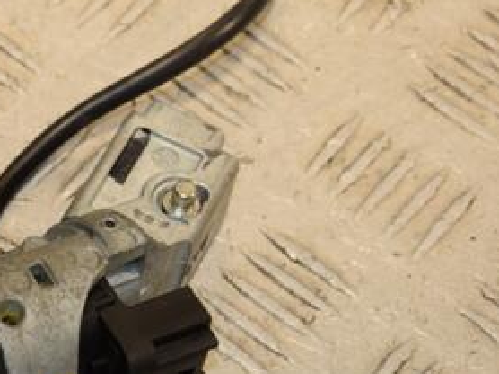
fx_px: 3140
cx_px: -27
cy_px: 239
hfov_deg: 9.0
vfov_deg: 6.8
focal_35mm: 218
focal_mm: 70
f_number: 8
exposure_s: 1/200
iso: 800
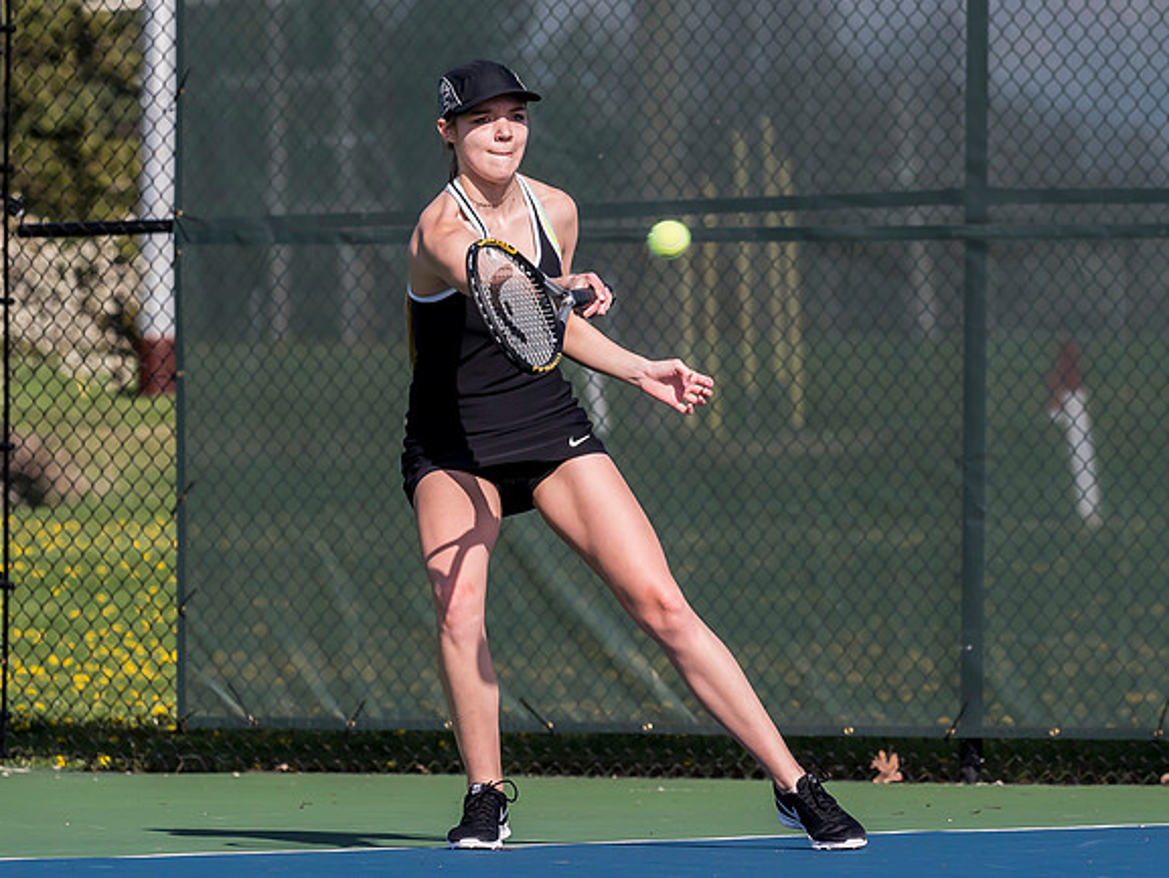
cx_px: 623
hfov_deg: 5.0
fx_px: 13342
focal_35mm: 395
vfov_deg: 3.8
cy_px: 310
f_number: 5
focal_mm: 130
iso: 400
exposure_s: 1/1600
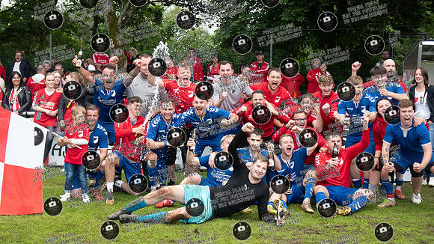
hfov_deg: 33.2
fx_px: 728
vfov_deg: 19.0
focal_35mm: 63
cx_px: 206
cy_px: 100
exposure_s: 1/500
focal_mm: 38
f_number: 4.5
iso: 1100
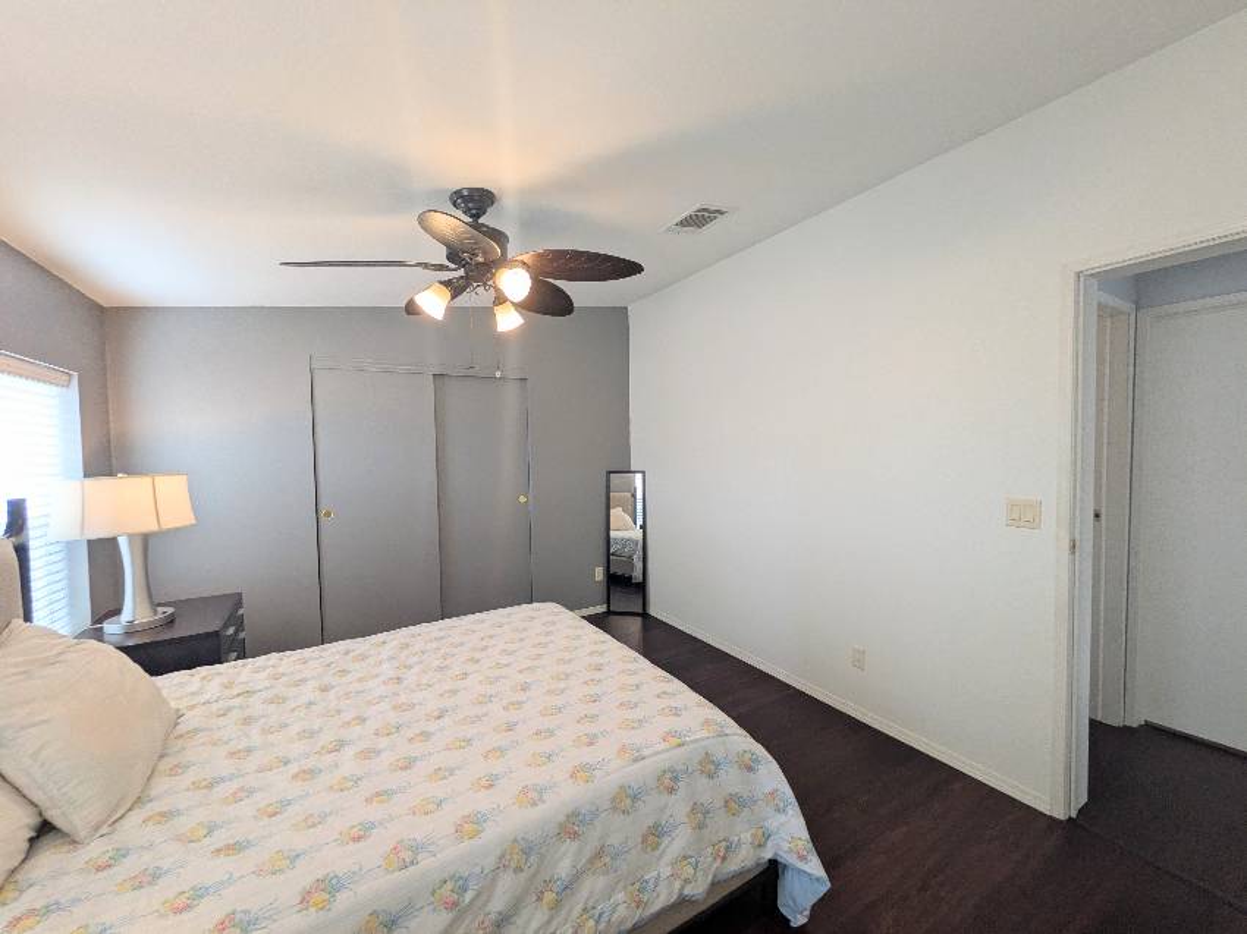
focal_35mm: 14
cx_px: 624
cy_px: 467
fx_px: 504
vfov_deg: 85.6
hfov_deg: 102.1
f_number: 2.2
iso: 63
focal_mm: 1.83
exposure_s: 1/60
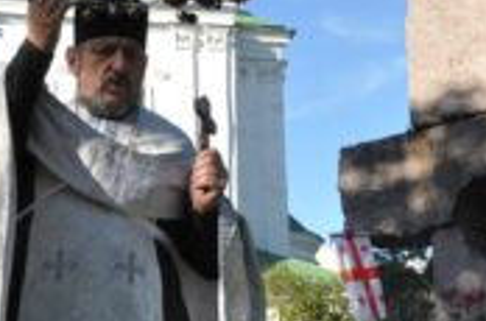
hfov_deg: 28.9
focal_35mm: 70
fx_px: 942
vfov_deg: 19.2
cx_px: 274
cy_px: 77
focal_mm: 18
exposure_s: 1/640
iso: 800
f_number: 13
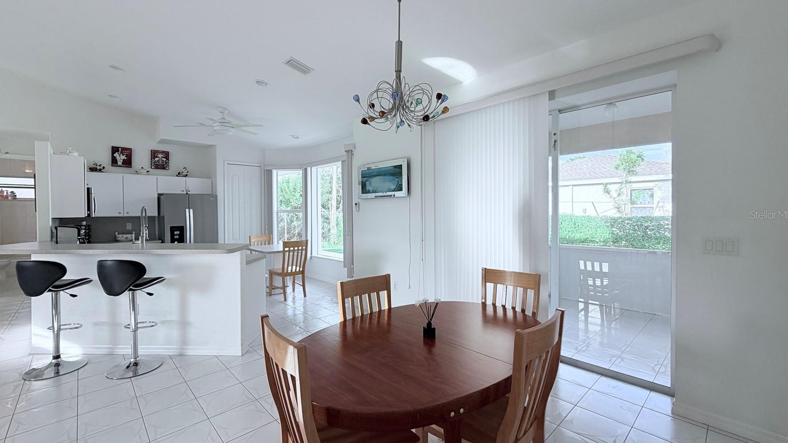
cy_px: 214
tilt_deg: +0.0
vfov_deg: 67.1
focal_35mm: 16
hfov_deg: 99.3
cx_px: 385
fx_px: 334
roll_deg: +0.3
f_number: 2.2
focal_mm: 2.22
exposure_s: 1/124
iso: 50
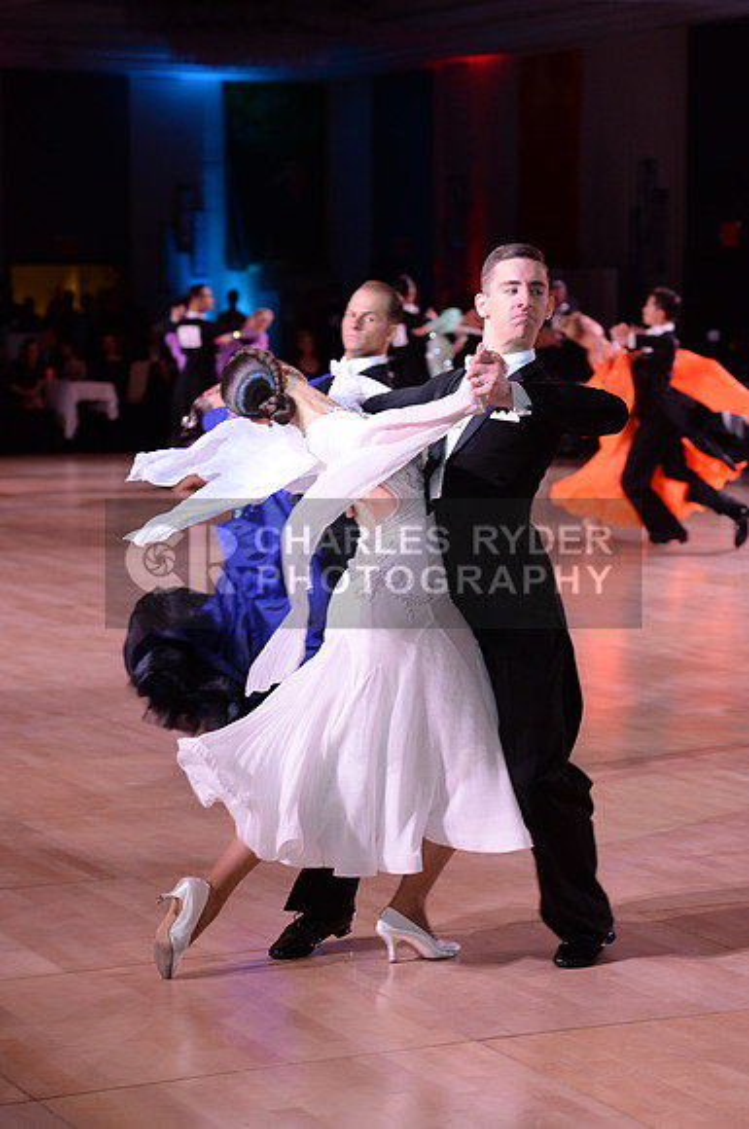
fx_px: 2973
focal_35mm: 95
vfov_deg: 21.5
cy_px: 564
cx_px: 374
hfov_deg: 14.4
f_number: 5
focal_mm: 95
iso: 2000
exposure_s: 1/250
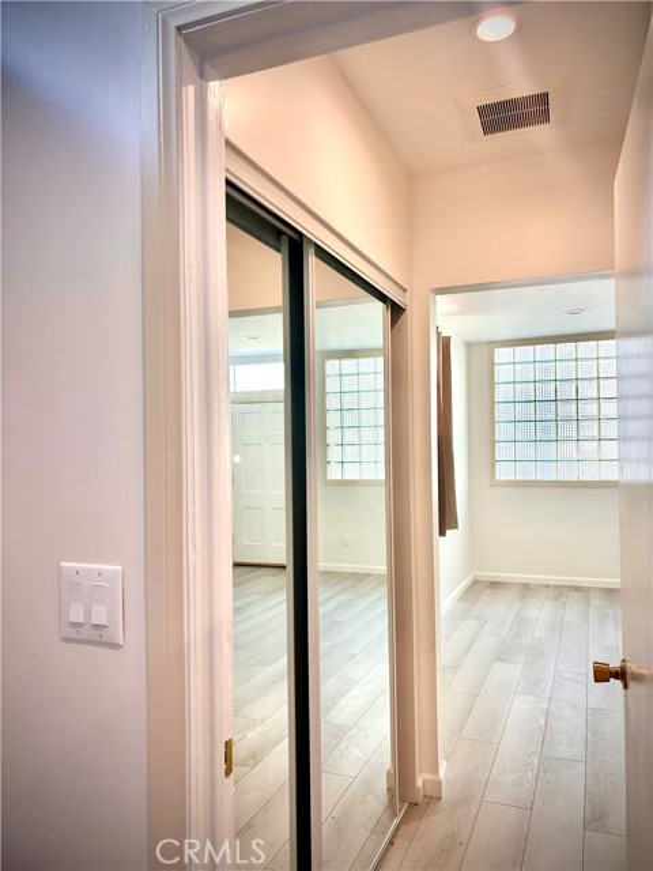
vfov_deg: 67.3
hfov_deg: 53.1
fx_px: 654
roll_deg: -0.3
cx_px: 326
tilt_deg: +0.5
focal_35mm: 26
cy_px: 436
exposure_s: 1/120
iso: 80
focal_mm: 5.96
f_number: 1.6
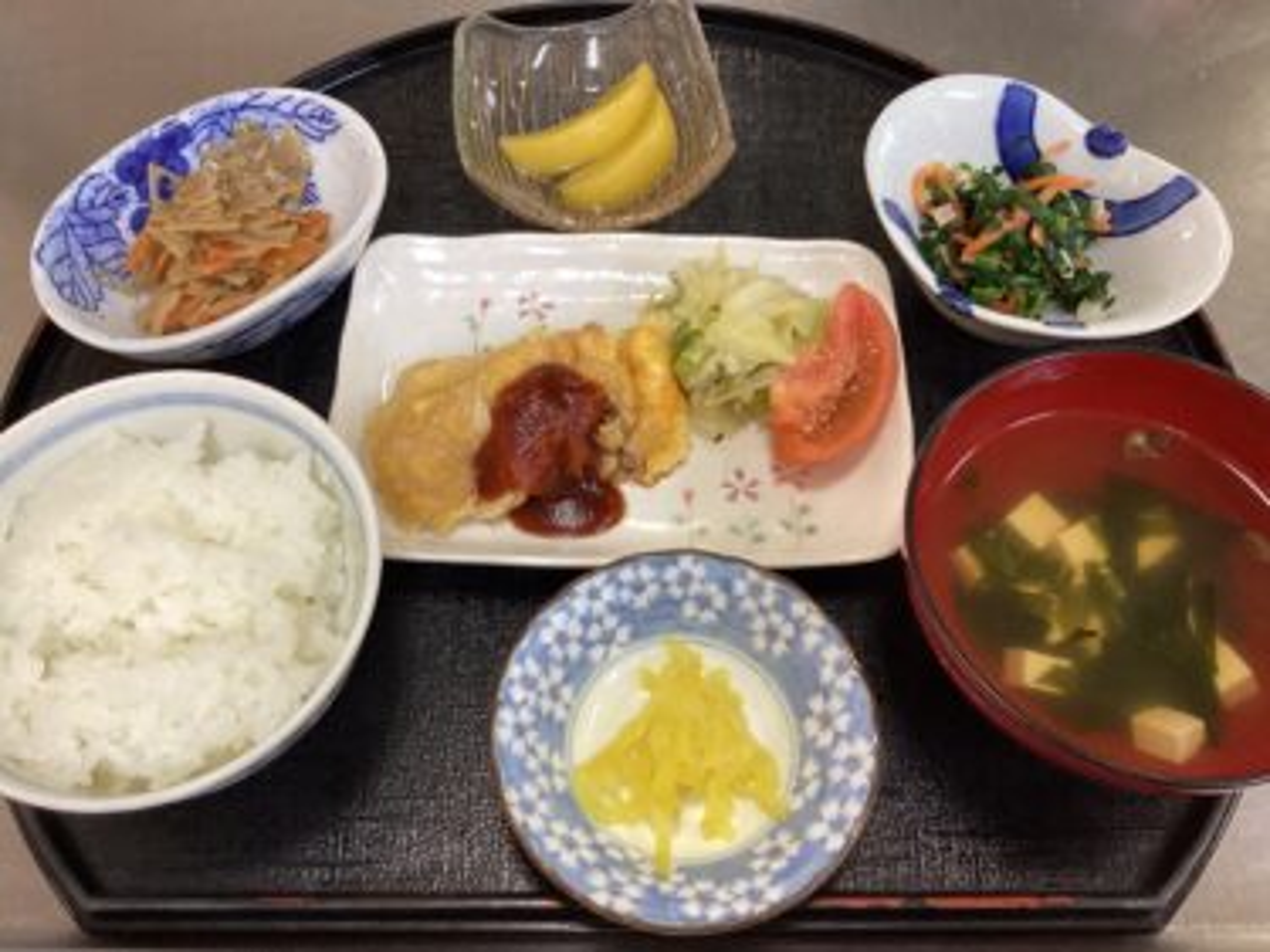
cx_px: 635
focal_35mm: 31
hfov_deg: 58.4
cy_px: 476
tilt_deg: -61.2
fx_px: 1137
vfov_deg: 45.4
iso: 160
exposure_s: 1/60
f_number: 2.4
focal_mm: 3.3
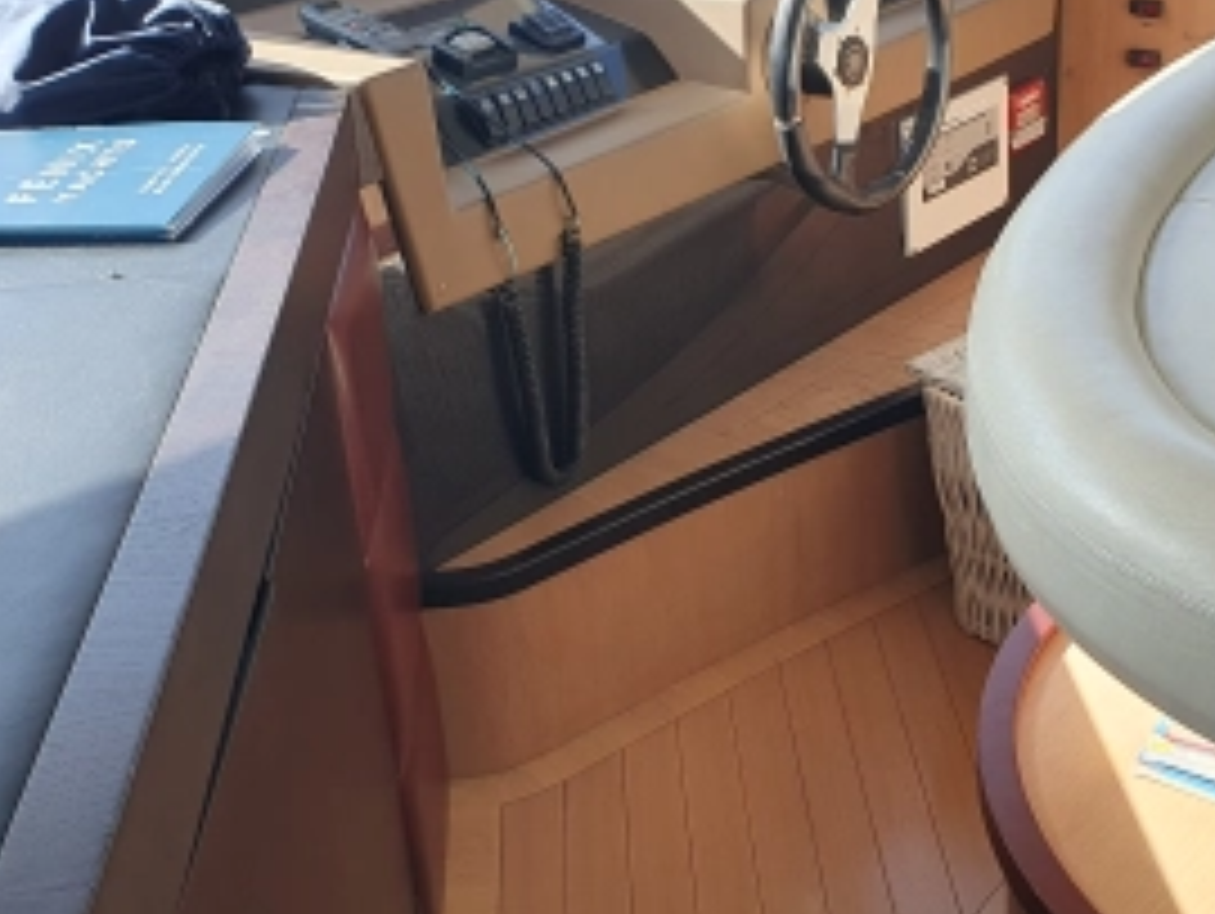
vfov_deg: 27.6
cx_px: 900
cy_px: 439
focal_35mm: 53
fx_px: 1862
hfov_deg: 35.4
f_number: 2.4
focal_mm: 4.32
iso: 50
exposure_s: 1/125
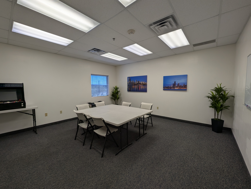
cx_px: 126
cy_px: 94
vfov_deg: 90.1
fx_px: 94
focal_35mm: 13
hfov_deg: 106.1
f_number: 2.2
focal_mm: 1.95
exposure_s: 1/120
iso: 55
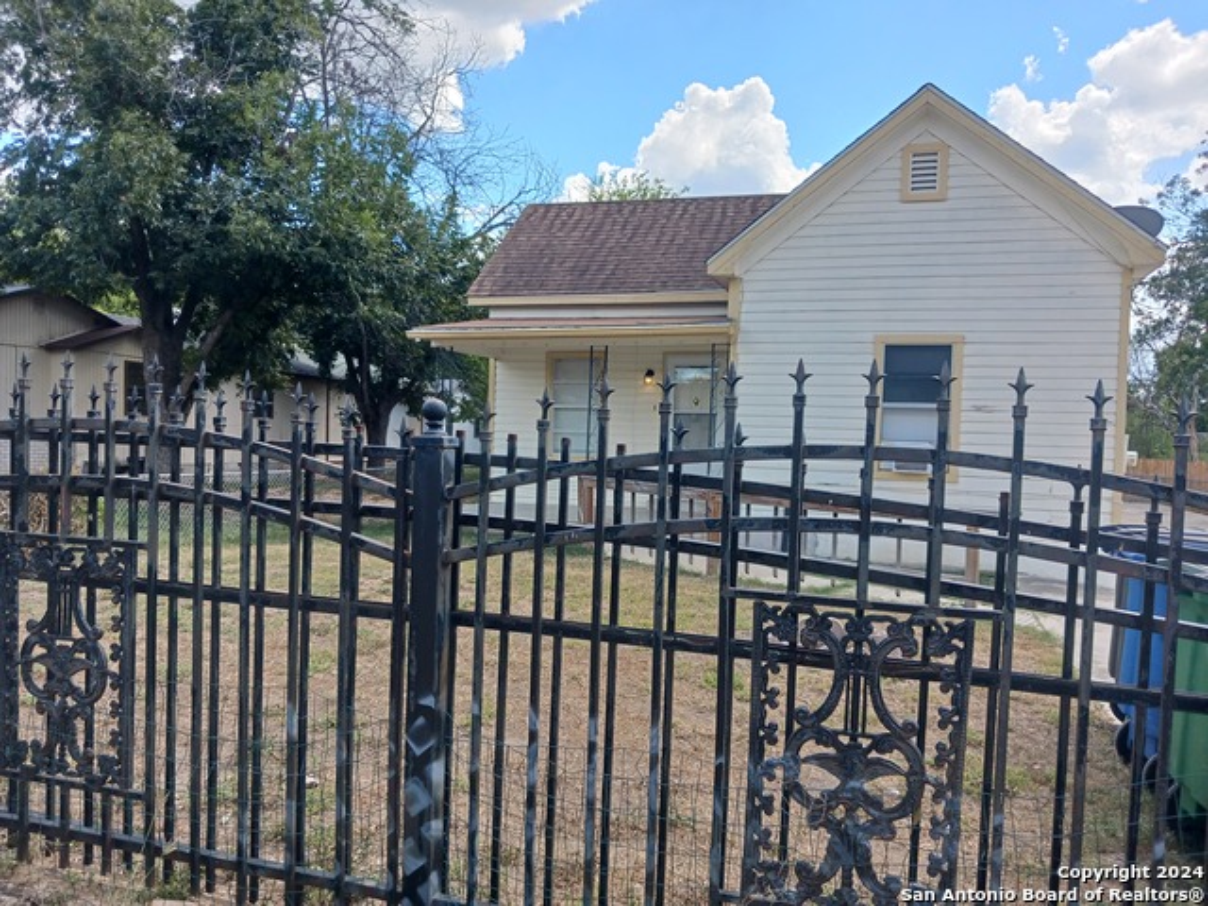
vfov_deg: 51.4
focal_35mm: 27
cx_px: 604
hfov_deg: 65.3
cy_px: 453
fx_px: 942
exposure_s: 1/145
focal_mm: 4
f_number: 1.8
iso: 20
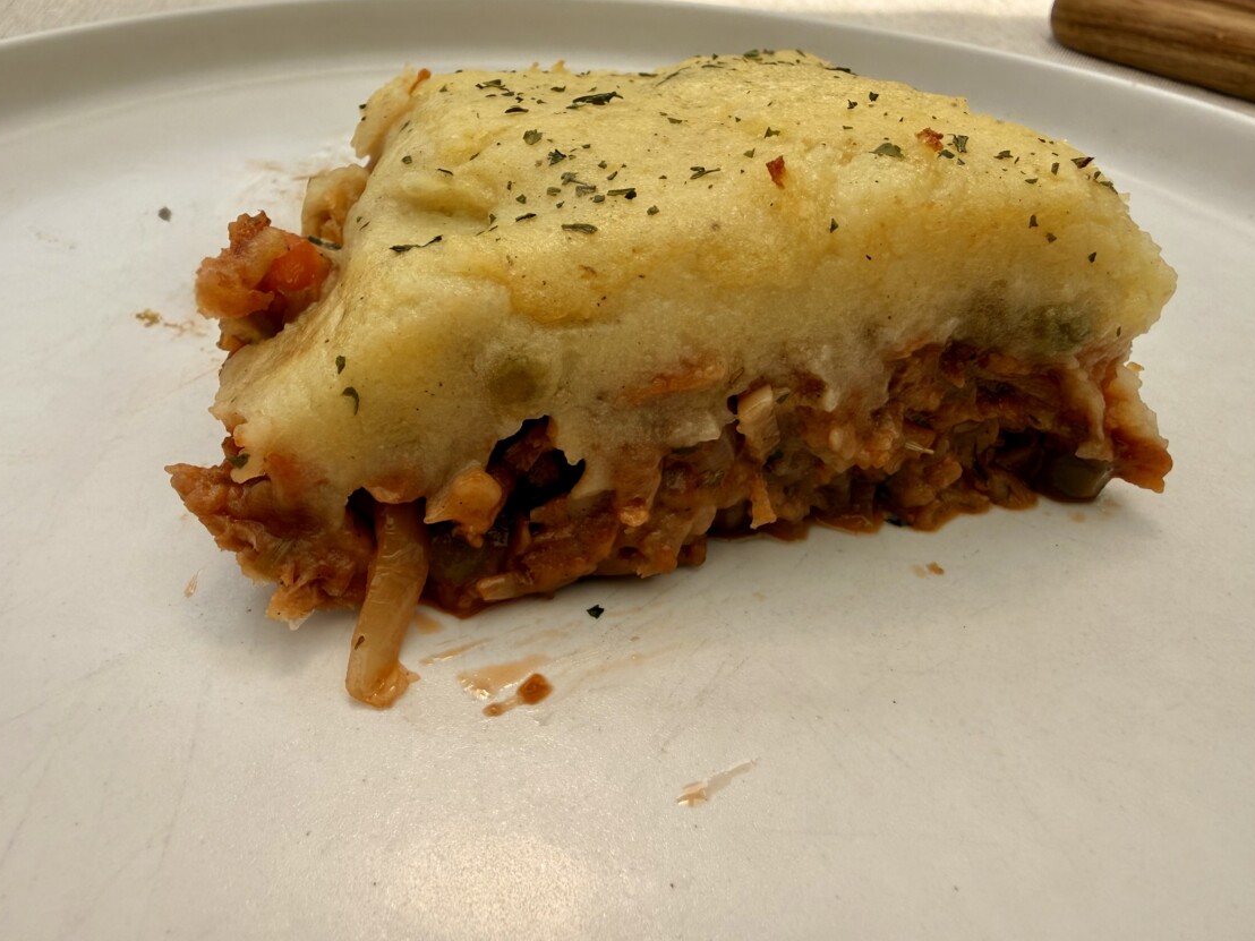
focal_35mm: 26
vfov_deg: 53.0
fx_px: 943
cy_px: 436
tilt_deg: -38.6
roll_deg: -2.7
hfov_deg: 67.3
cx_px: 652
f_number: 2.2
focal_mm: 2.22
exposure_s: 1/1486
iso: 40
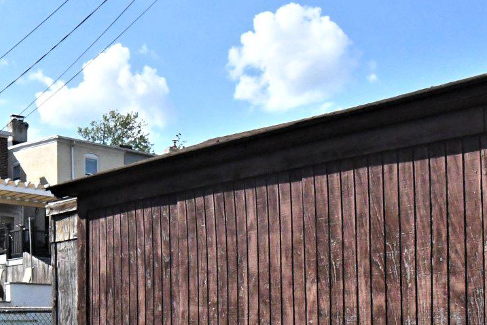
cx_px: 204
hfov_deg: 33.3
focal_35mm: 60
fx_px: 812
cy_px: 300
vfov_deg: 22.0
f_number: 13
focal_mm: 14
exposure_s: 1/5000
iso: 5000
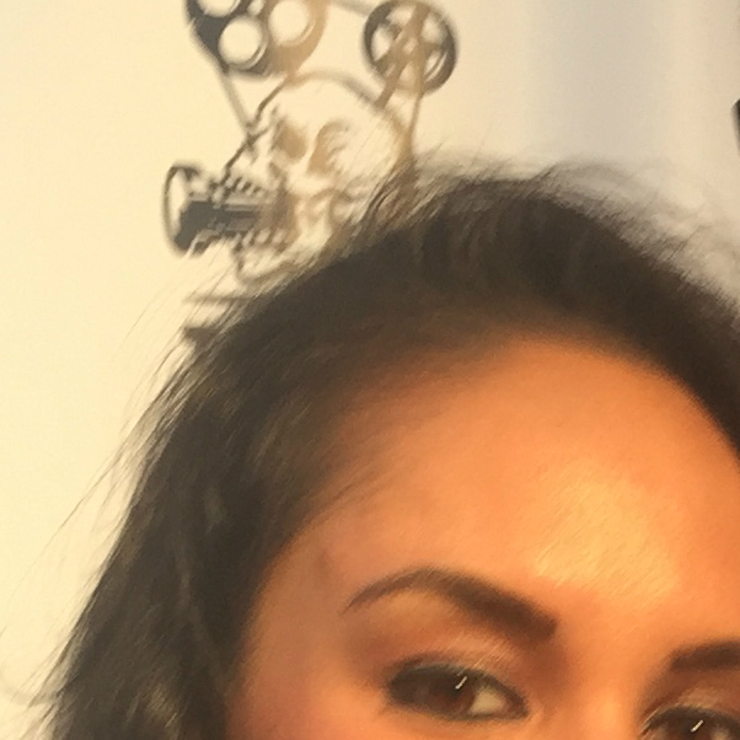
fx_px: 3362
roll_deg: +1.4
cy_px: 1428
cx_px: 857
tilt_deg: -0.3
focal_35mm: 139
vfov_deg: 11.4
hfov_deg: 12.3
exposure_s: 1/60
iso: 32
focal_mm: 4.15
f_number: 2.2
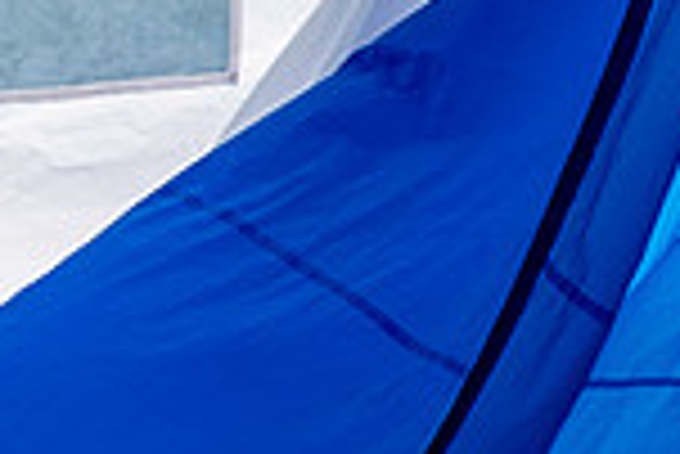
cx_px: -660
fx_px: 31101
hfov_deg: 1.3
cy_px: 437
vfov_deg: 0.8
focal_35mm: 1645
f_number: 5
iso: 160
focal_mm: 200
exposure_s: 1/1250
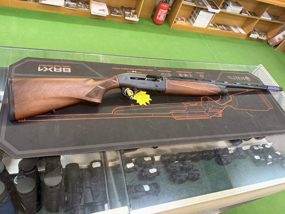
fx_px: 198
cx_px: 142
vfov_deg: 56.8
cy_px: 107
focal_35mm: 24
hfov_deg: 71.6
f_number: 1.78
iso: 320
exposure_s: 1/50
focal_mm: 6.76
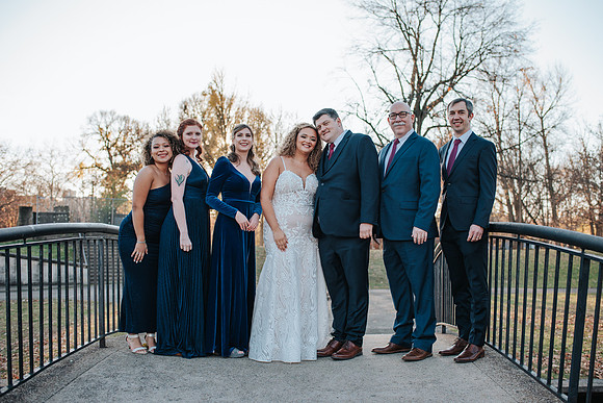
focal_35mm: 36
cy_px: 201
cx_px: 310
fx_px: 611
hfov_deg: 52.5
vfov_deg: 36.4
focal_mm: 35
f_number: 2.8
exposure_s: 1/400
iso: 125
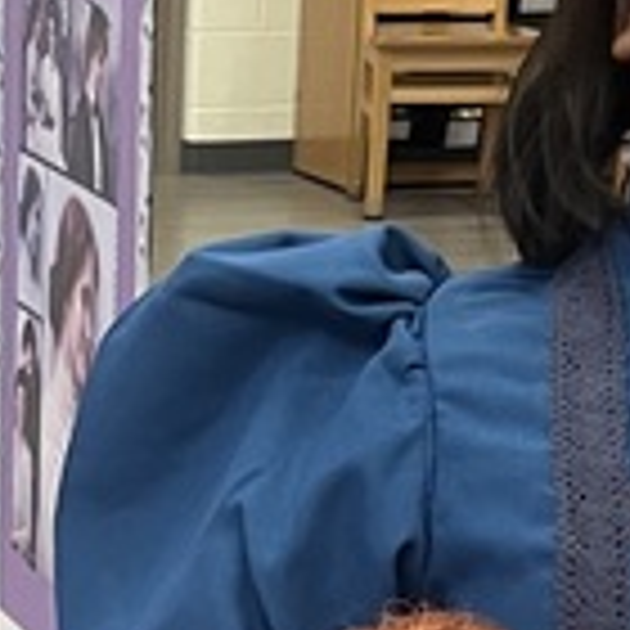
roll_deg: +1.2
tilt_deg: -22.5
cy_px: 1058
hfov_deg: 10.1
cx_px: -252
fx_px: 3459
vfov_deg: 10.0
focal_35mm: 168
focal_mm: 5.1
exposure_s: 1/60
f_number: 1.6
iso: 100
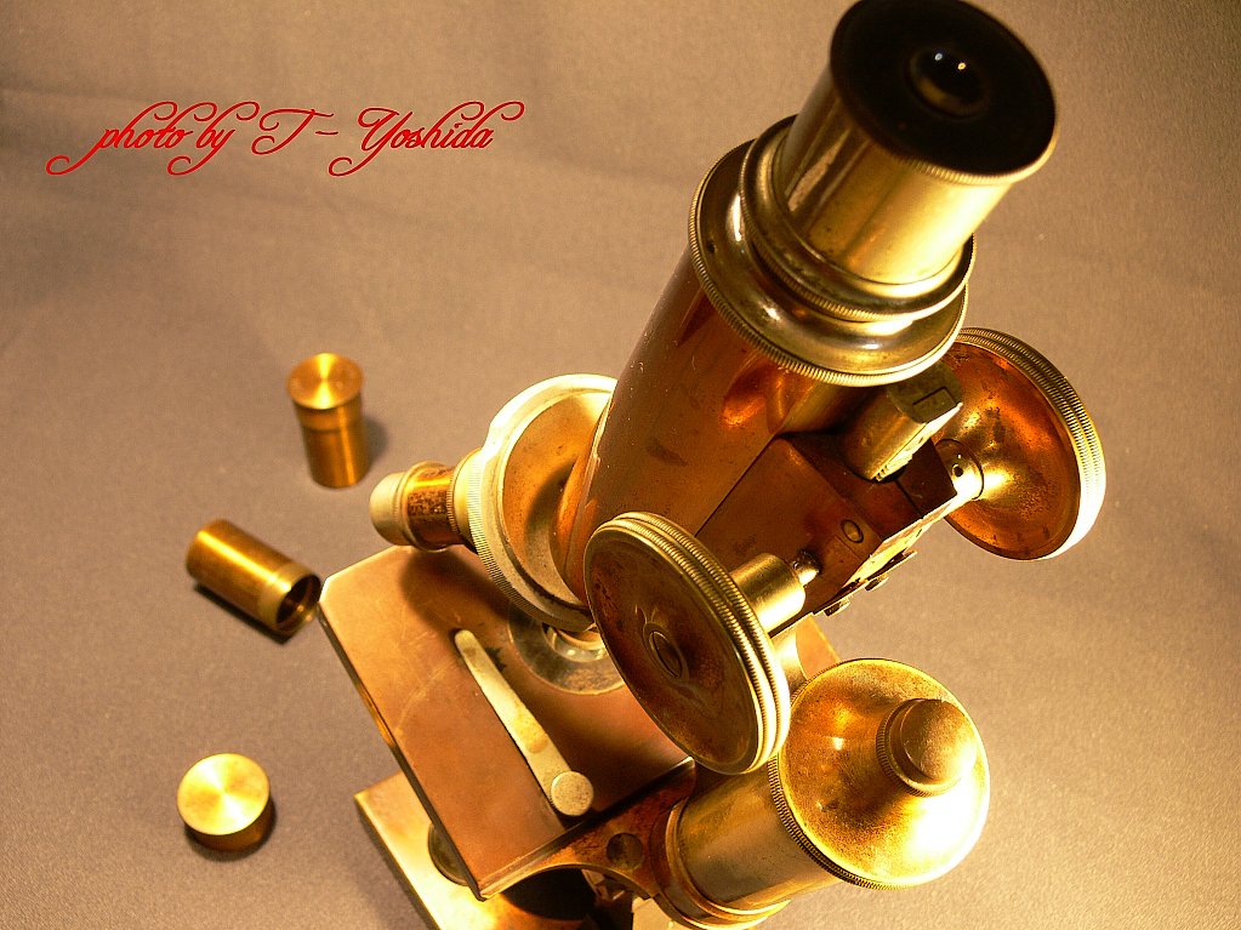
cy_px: 465
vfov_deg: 40.7
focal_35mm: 35
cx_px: 620
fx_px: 1255
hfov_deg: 52.6
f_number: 4
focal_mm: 7.4
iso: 80
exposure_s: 1/2.5
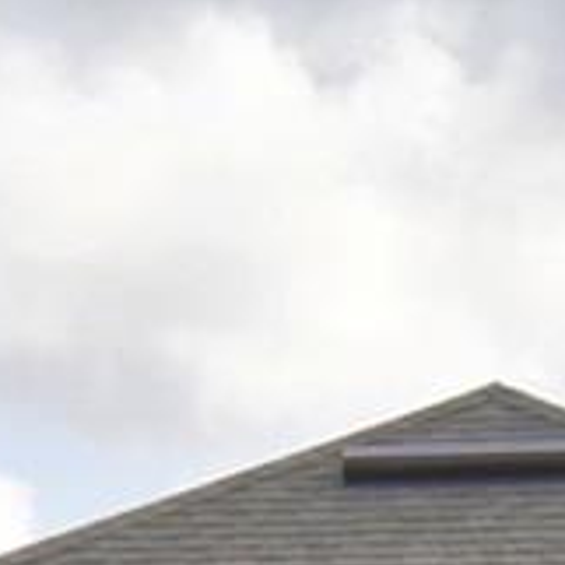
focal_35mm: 253
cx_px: 291
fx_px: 4672
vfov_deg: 6.6
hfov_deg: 6.9
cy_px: 1348
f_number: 8
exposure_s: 1/250
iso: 100
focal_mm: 20
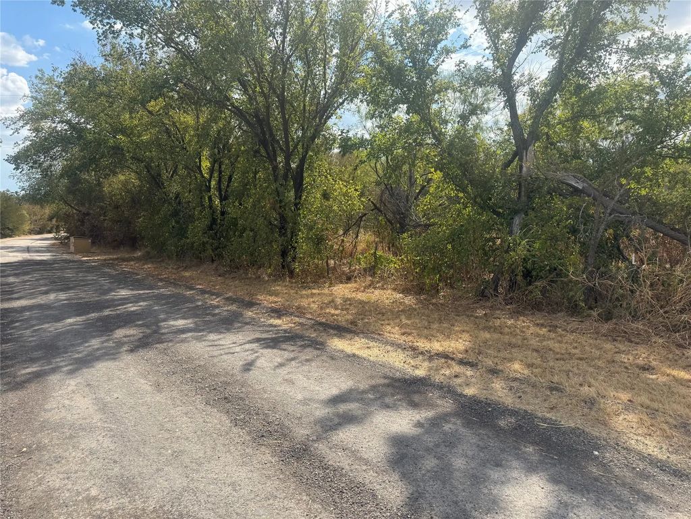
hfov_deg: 71.6
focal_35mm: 24
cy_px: 260
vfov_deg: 56.8
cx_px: 346
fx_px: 479
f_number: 1.78
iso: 100
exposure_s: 1/4405
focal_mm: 6.76
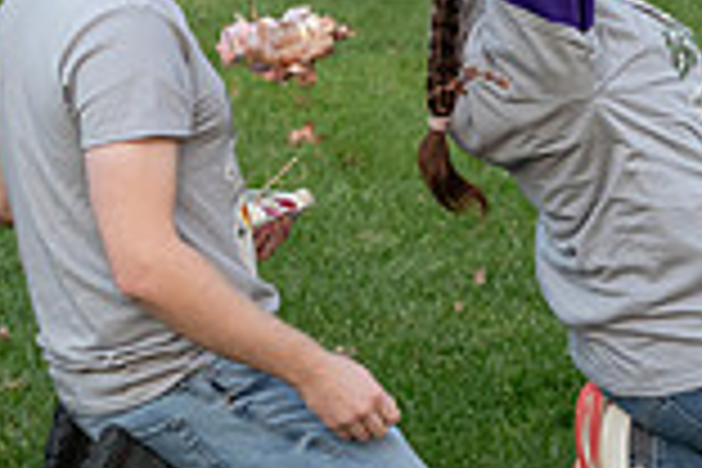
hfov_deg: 11.5
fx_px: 3471
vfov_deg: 7.7
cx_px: 351
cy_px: -7
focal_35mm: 178
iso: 800
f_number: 3.2
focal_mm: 48
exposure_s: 1/320
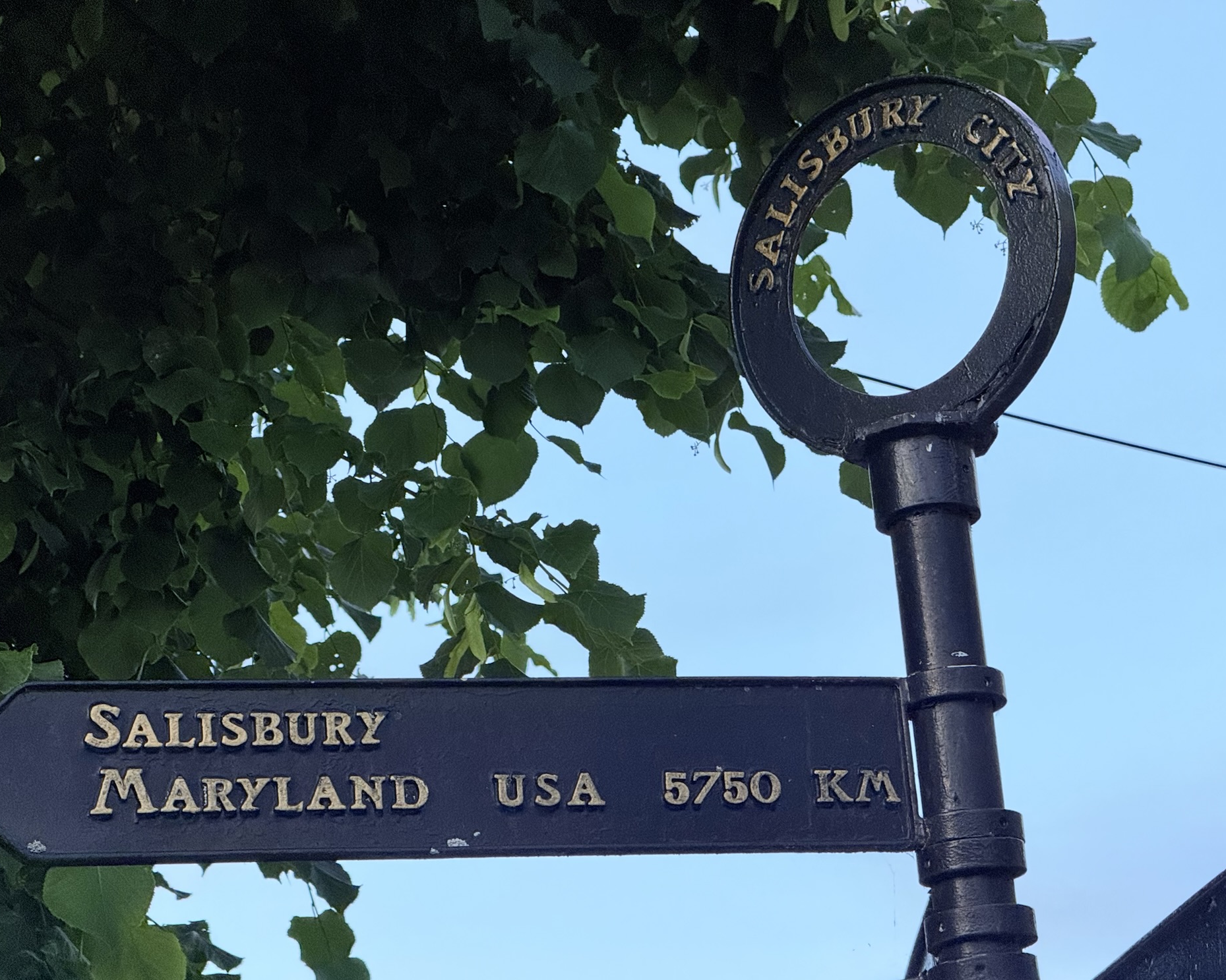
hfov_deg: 15.3
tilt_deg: +20.9
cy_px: 494
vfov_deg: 12.2
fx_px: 4572
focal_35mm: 126
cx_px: 589
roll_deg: +2.7
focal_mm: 15.66
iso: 250
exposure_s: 1/78
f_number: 2.8
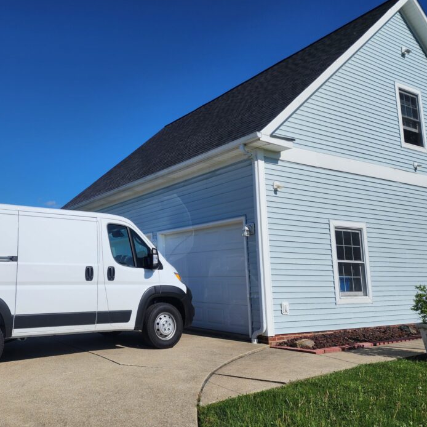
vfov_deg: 54.0
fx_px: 419
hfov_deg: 52.4
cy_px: 221
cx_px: 123
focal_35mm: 30
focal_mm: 6.4
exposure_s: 1/2289
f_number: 1.8
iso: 12
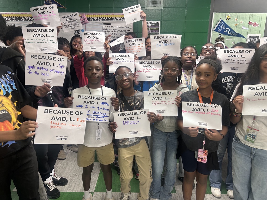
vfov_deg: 53.1
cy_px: 100
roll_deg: -0.6
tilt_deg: -11.1
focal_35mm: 26
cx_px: 134
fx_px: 201
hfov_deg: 67.3
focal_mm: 5.7
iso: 100
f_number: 1.5
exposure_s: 1/60
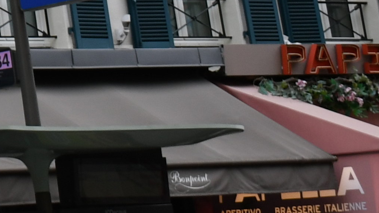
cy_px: -430
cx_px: -451
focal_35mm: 229
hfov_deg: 8.7
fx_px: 2301
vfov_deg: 5.0
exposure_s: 1/250
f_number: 5.6
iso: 220
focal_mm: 27
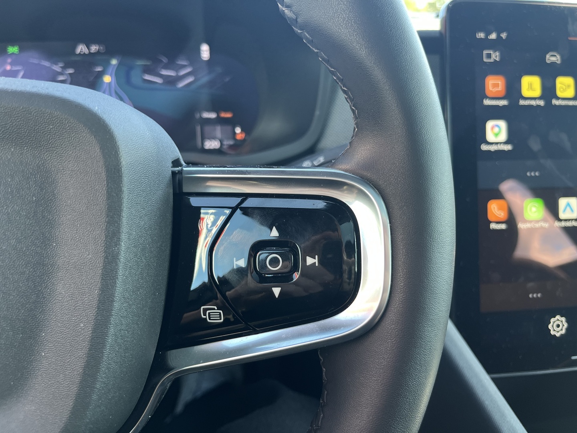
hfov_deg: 67.3
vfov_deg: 53.1
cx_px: 288
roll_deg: +2.0
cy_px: 216
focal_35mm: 26
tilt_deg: -21.7
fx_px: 433
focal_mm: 5.1
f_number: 1.6
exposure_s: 1/122
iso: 100
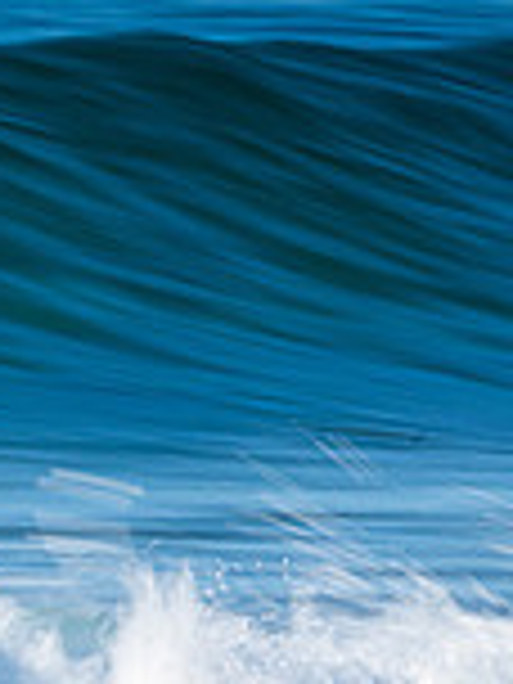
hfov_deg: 0.5
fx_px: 54280
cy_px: 763
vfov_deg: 0.7
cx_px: -162
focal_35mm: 2747
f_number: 25
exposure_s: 1/20
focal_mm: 500
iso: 100
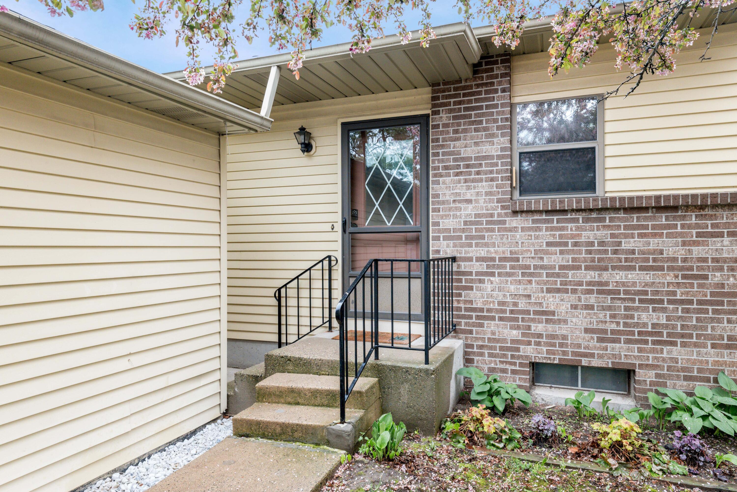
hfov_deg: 76.1
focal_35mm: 23
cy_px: 246
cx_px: 368
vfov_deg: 55.1
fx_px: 471
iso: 2800
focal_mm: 23
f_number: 8
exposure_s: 1/25
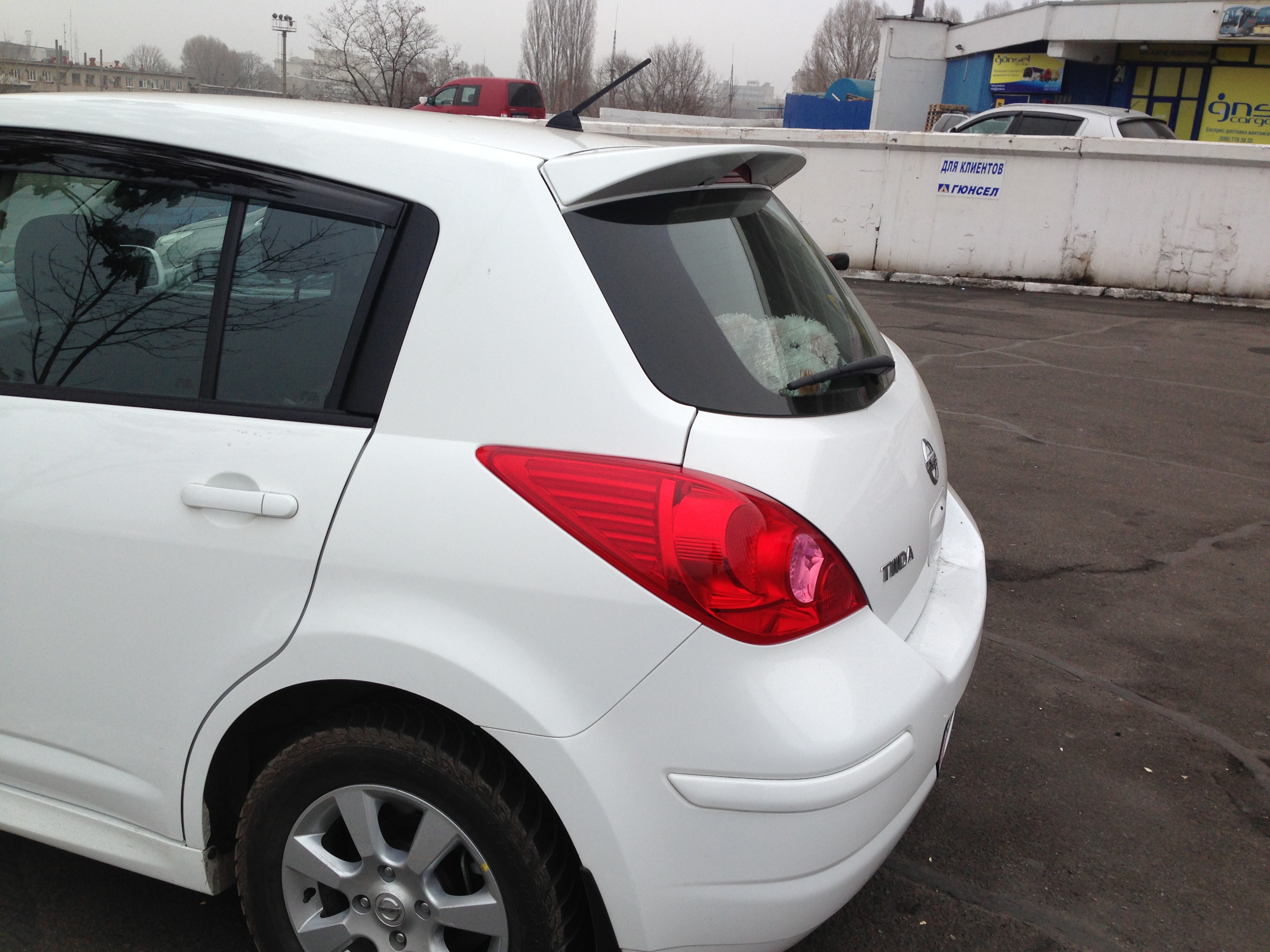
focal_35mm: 33
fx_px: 1211
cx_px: 635
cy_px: 476
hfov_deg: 55.4
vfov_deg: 42.9
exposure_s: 1/218
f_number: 2.4
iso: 50
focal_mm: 4.13
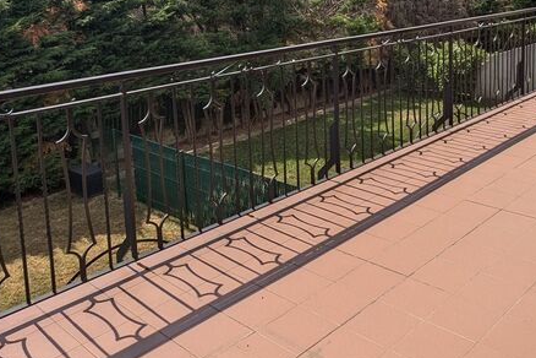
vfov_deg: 33.3
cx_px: 341
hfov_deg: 50.1
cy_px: 39
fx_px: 566
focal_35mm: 38
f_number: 2.2
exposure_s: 1/3876
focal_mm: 2.35
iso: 52
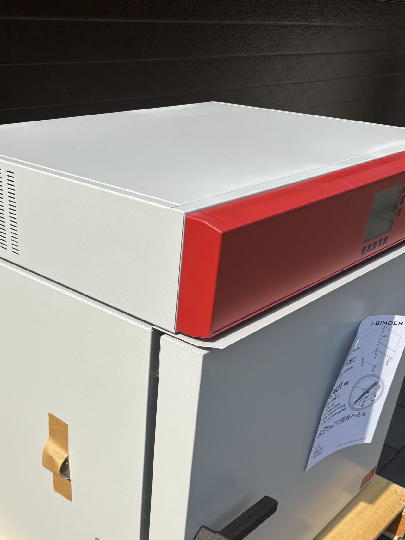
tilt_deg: -30.4
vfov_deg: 46.4
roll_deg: -2.4
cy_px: 394
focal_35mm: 39
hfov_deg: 36.4
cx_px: 129
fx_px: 608
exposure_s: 1/5952
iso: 50
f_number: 1.6
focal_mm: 5.96
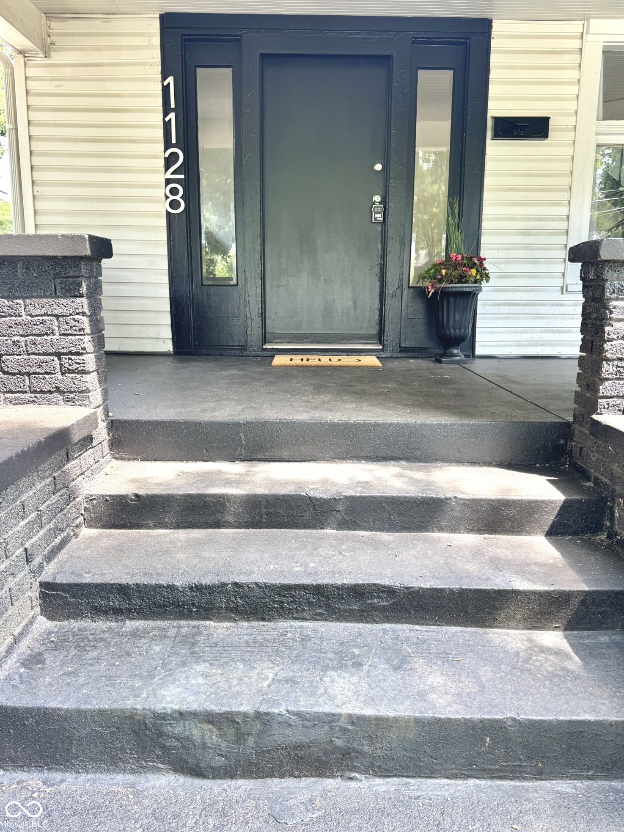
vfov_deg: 69.4
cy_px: 405
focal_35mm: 25
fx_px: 601
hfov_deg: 54.9
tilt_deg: -10.4
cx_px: 311
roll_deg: -0.8
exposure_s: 1/121
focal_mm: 6.76
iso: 80
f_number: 1.78
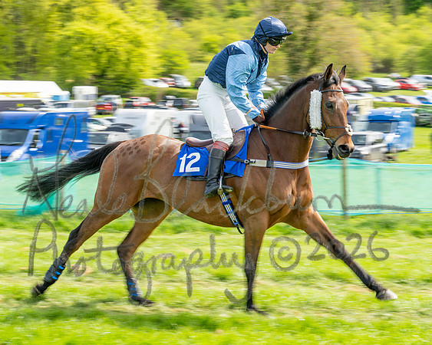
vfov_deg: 13.6
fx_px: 1447
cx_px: 139
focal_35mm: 113
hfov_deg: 16.9
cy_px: 160
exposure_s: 1/160
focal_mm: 75
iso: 100
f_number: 9
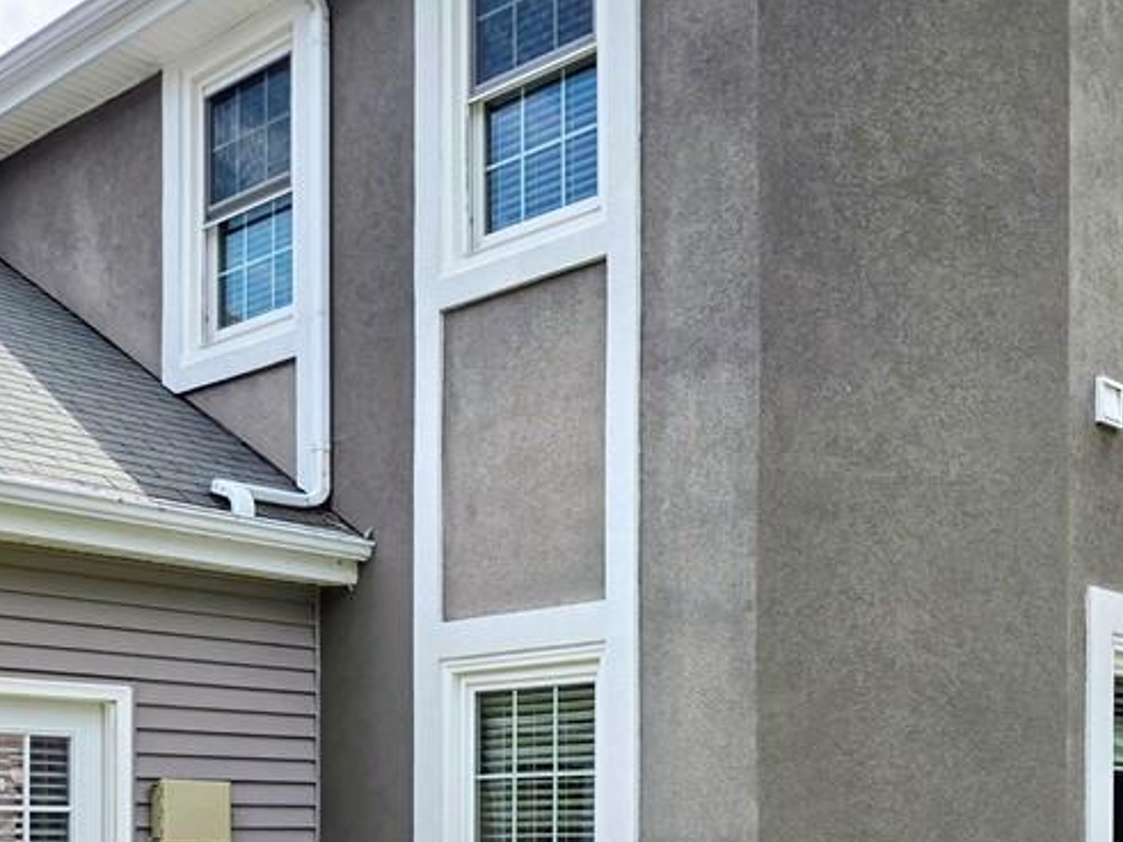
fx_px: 1557
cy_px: 819
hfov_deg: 38.8
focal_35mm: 48
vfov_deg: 28.6
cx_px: 817
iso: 80
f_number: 1.8
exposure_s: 1/2897
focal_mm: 5.4
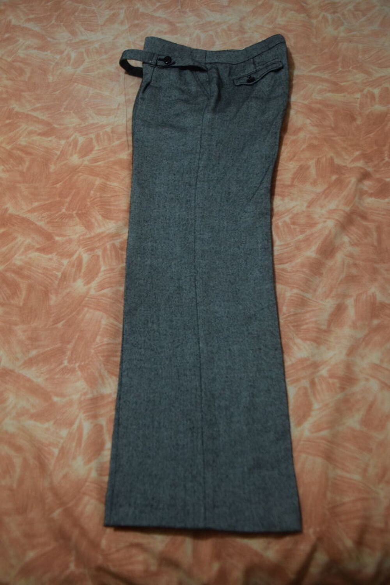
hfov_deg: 40.0
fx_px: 536
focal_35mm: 33
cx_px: 195
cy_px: 292
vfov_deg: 57.2
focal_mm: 22
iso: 2200
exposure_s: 1/60
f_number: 3.5
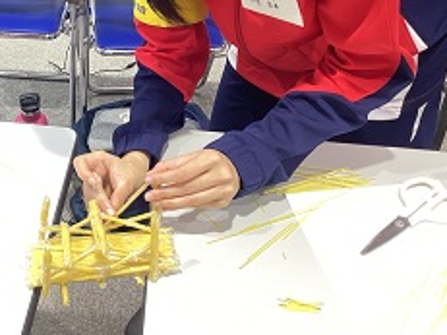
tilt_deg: -35.0
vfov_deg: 28.2
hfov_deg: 36.3
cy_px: 88
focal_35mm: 51
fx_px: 658
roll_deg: +0.8
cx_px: 91
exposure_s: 1/50
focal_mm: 3.3
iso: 100
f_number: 2.4
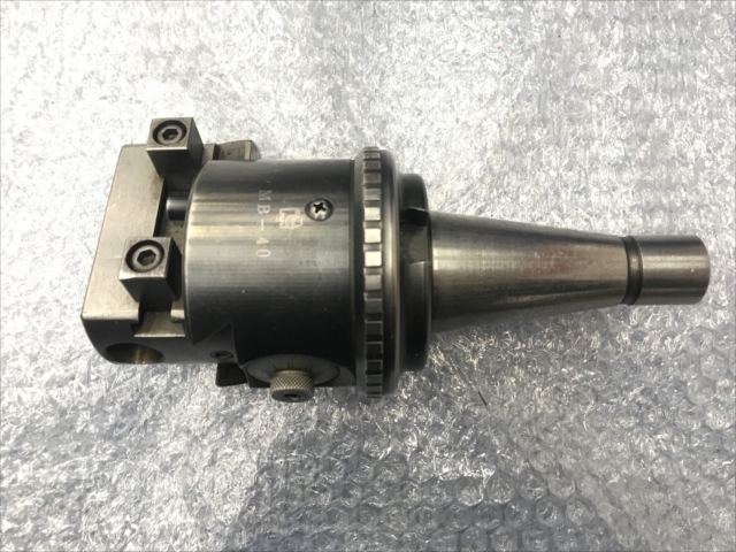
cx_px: 368
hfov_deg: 63.4
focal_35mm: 28
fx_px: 595
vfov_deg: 49.7
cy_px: 276
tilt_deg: -84.3
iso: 40
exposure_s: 1/17
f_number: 1.8
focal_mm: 3.99
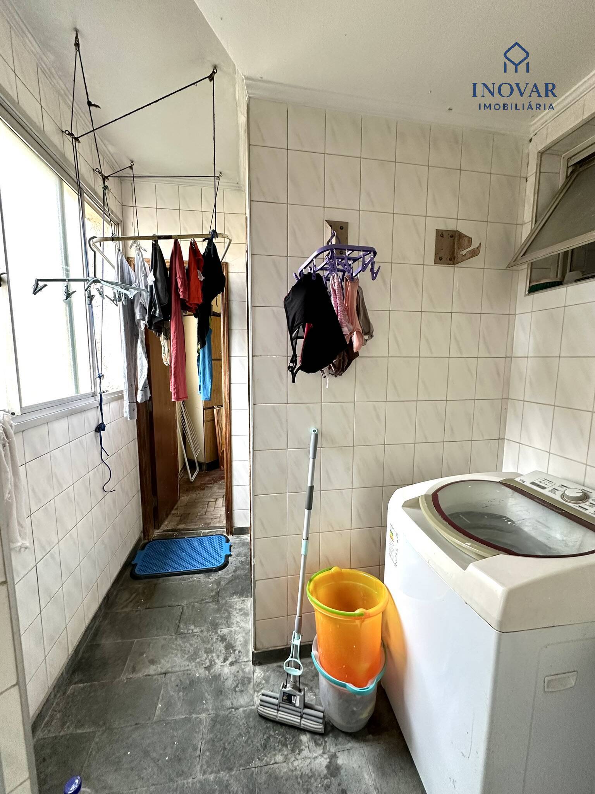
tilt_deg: -7.9
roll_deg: +0.0
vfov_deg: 102.1
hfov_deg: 85.7
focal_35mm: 14
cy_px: 397
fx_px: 321
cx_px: 298
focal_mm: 2.22
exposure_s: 1/99
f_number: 2.2
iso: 200
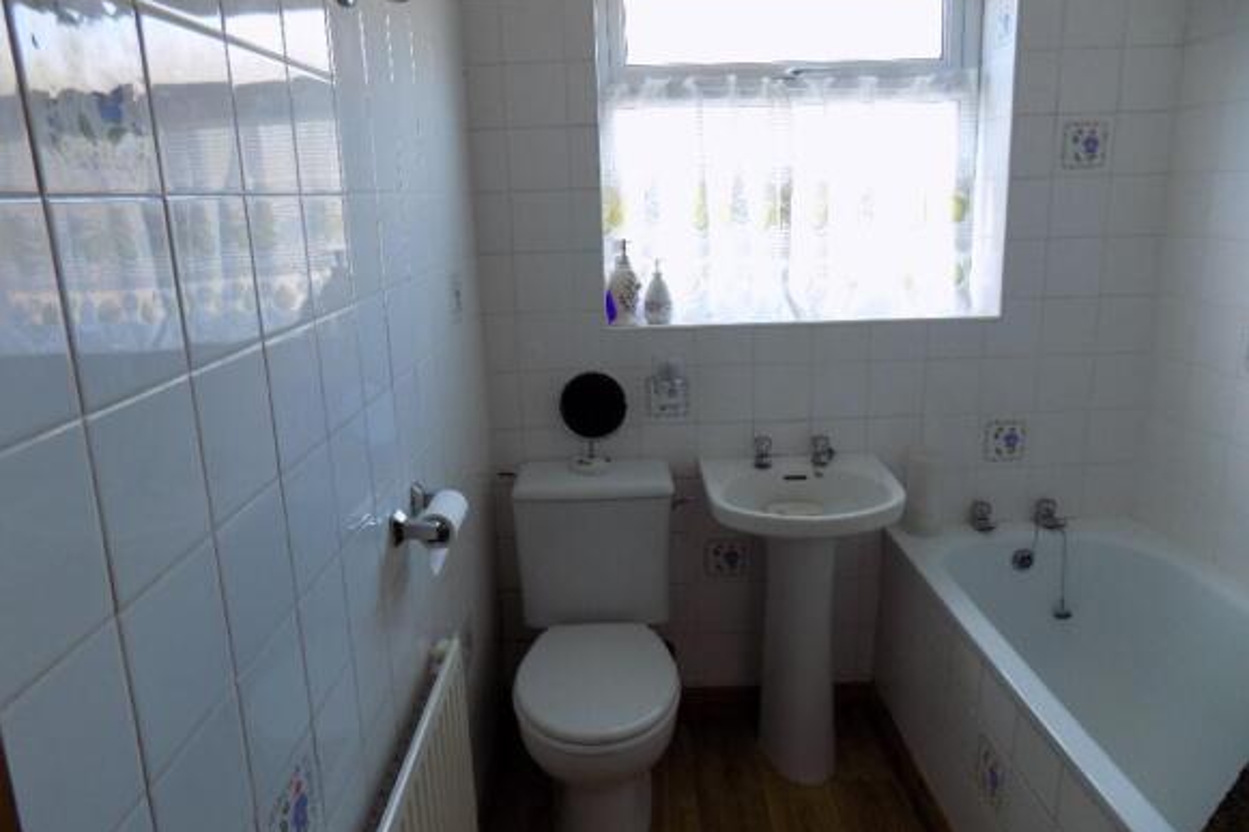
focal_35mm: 24
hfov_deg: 73.8
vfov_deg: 53.0
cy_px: 382
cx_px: 624
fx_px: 832
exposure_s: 1/30
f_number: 3.1
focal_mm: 4
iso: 100
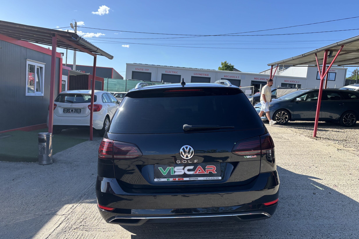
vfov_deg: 46.4
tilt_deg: -5.4
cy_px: 127
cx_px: 179
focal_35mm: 28
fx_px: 279
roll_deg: -3.7
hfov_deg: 65.5
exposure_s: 1/1845
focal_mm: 5.96
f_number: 1.6
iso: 50
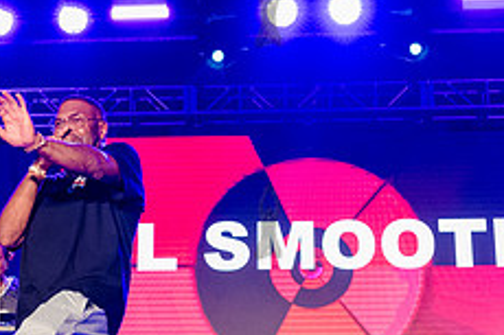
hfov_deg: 22.4
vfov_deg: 15.0
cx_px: 200
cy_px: 200
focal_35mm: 91
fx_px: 1273
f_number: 4
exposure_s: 1/400
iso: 5000
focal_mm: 32
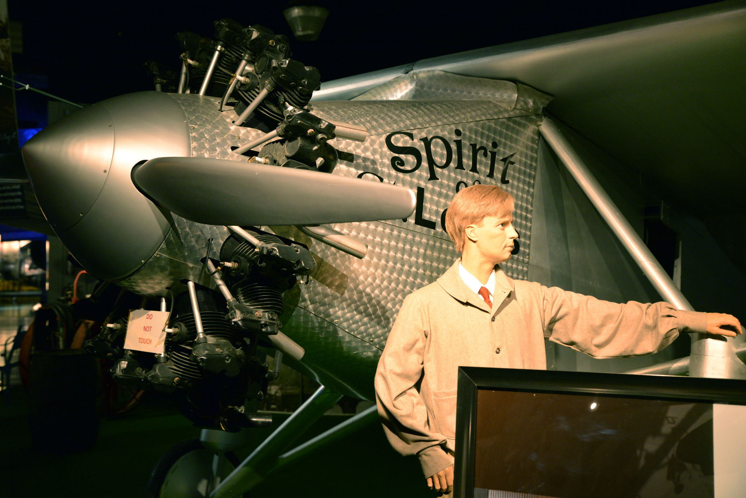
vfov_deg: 33.4
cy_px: 249
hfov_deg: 48.4
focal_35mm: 40
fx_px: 829
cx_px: 373
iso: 1600
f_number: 5.6
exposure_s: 1/60
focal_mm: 40
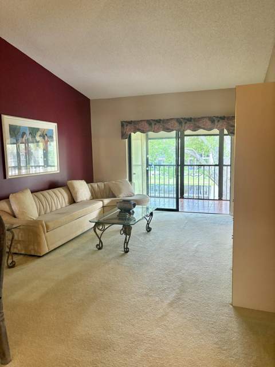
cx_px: 138
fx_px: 275
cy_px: 184
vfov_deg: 67.3
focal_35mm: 26
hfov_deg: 53.1
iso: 250
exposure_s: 1/60
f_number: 1.6
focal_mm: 5.96
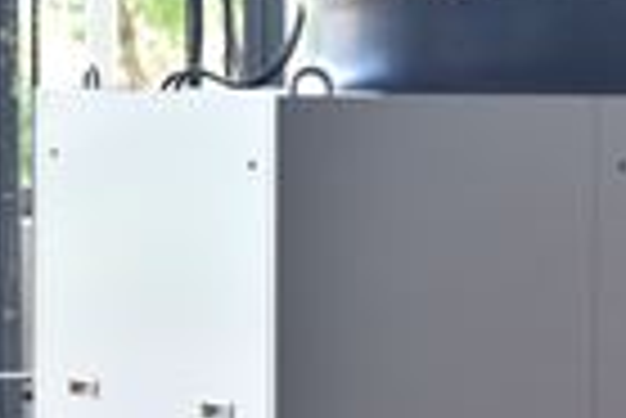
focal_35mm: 296
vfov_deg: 4.6
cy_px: 719
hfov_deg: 6.9
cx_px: 617
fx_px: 5149
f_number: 6.3
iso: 1250
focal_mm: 55
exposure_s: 1/250
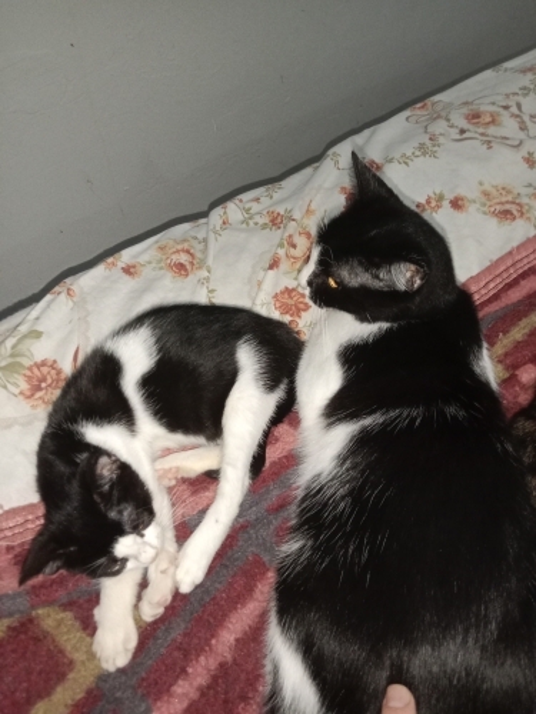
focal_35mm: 27
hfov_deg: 51.4
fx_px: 557
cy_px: 357
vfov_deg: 65.3
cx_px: 268
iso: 550
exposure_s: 1/25
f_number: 2.2
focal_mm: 3.65
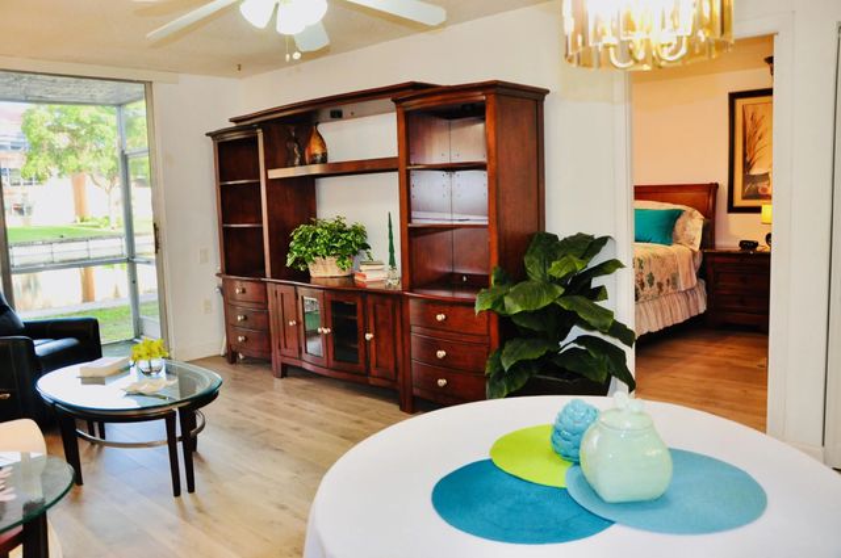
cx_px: 420
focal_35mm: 27
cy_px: 279
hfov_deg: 67.4
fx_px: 630
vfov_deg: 47.8
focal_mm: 18
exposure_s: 1/80
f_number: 4
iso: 800
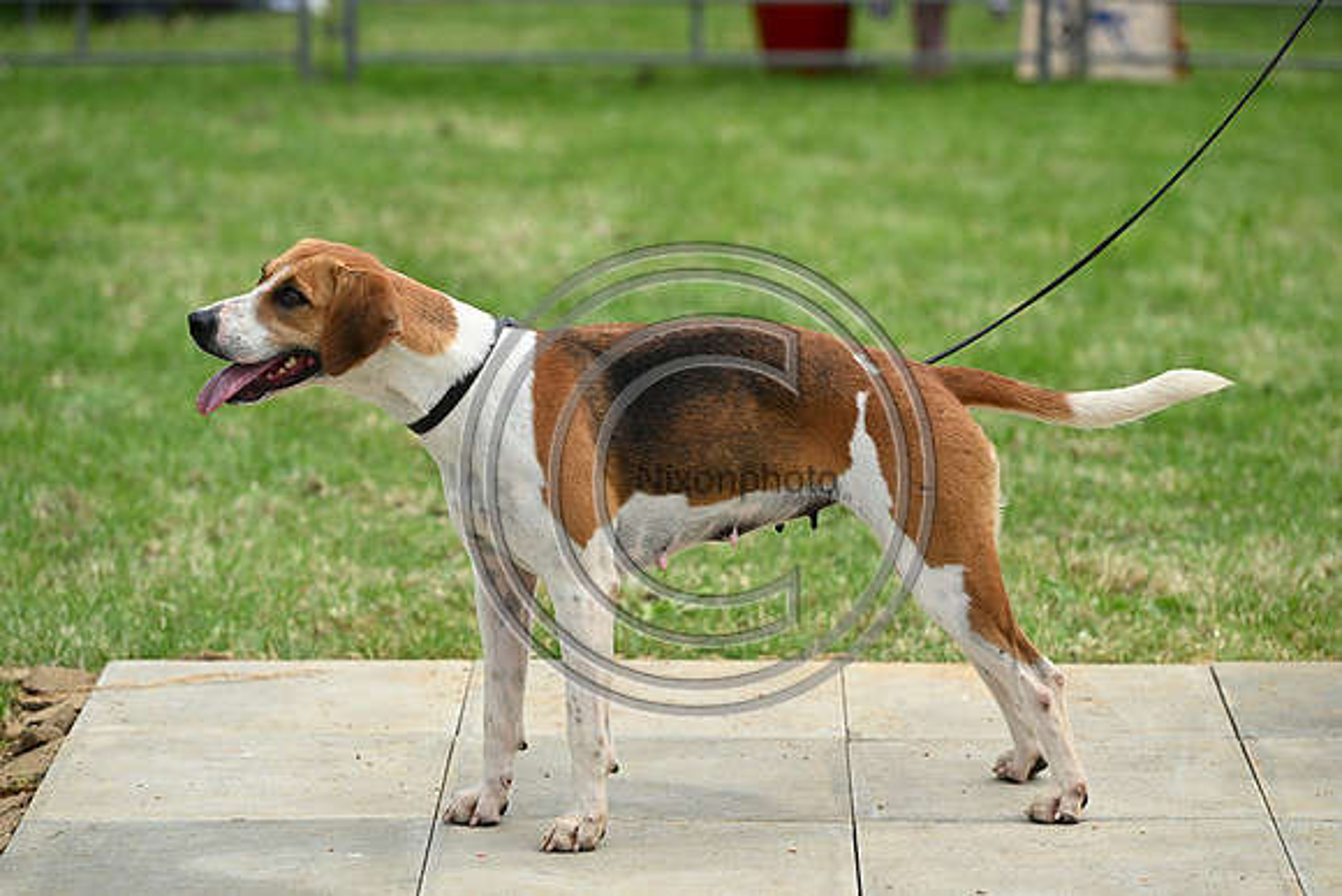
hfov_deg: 12.8
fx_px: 5966
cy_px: 448
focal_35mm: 160
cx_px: 671
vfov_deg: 8.6
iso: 220
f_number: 4.5
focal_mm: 160
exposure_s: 1/1000
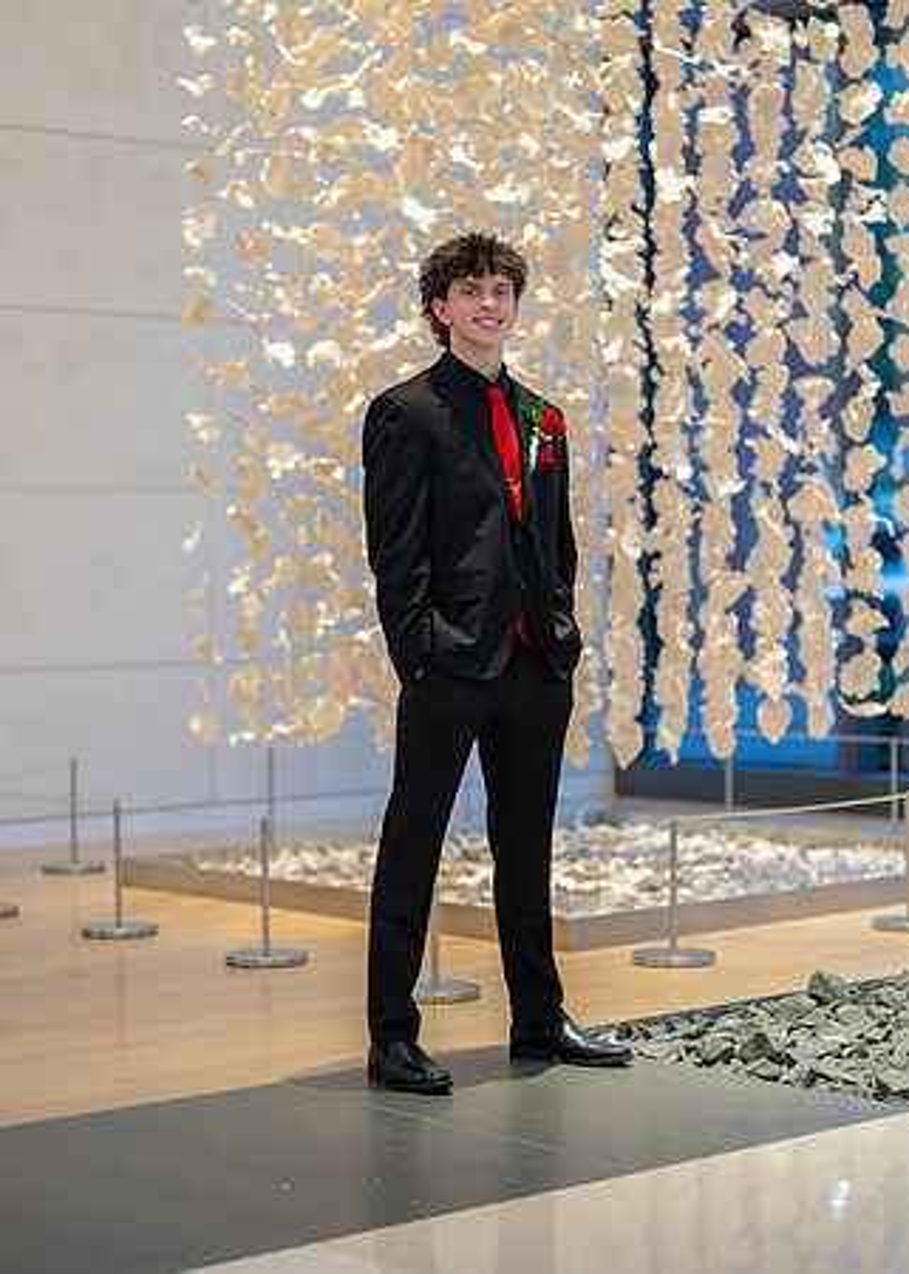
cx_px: 461
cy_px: 646
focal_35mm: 76
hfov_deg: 18.8
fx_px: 2741
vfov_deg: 26.2
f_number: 1.2
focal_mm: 50
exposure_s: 1/640
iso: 1000
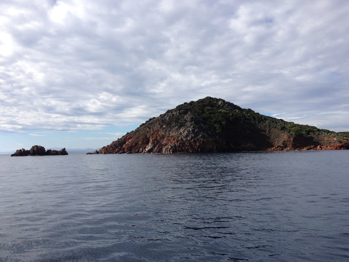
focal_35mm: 35
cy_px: 131
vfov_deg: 40.7
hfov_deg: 52.6
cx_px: 174
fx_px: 353
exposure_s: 1/1783
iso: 64
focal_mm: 4.28
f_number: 2.4
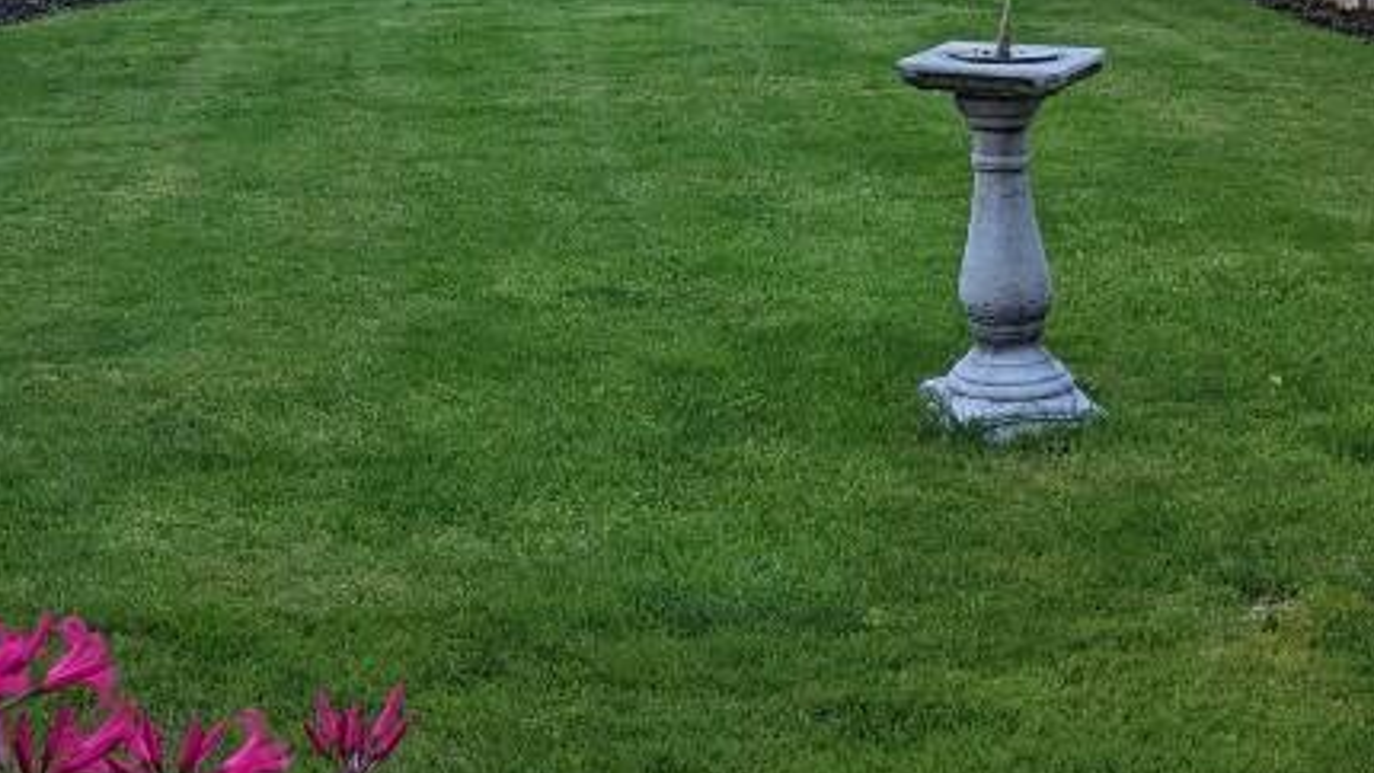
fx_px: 2551
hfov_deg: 30.1
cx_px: 713
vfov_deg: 16.5
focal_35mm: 70
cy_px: -160
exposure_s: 1/557
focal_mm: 4.38
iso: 54
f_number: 1.73
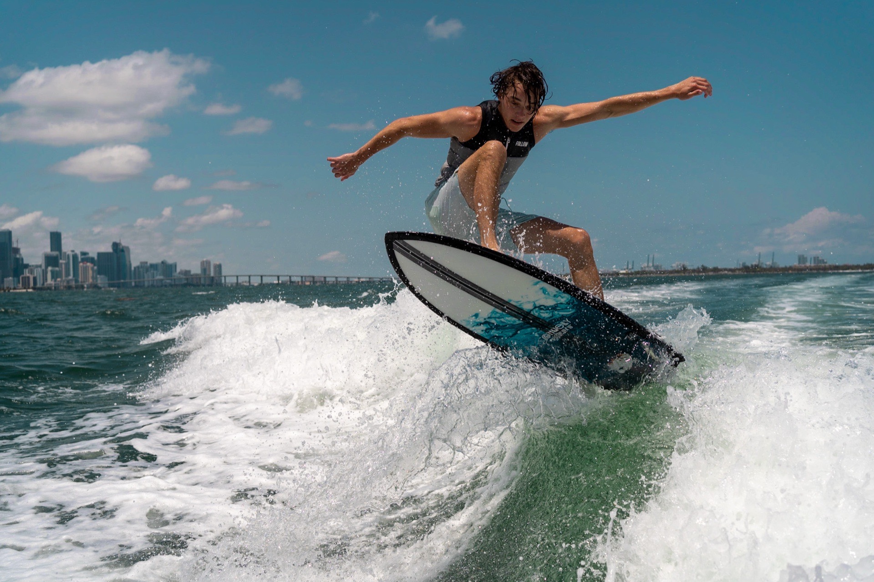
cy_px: 291
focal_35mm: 35
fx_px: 849
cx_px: 437
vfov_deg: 37.8
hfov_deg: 54.4
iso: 100
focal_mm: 35
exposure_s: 1/3200
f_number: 4.5
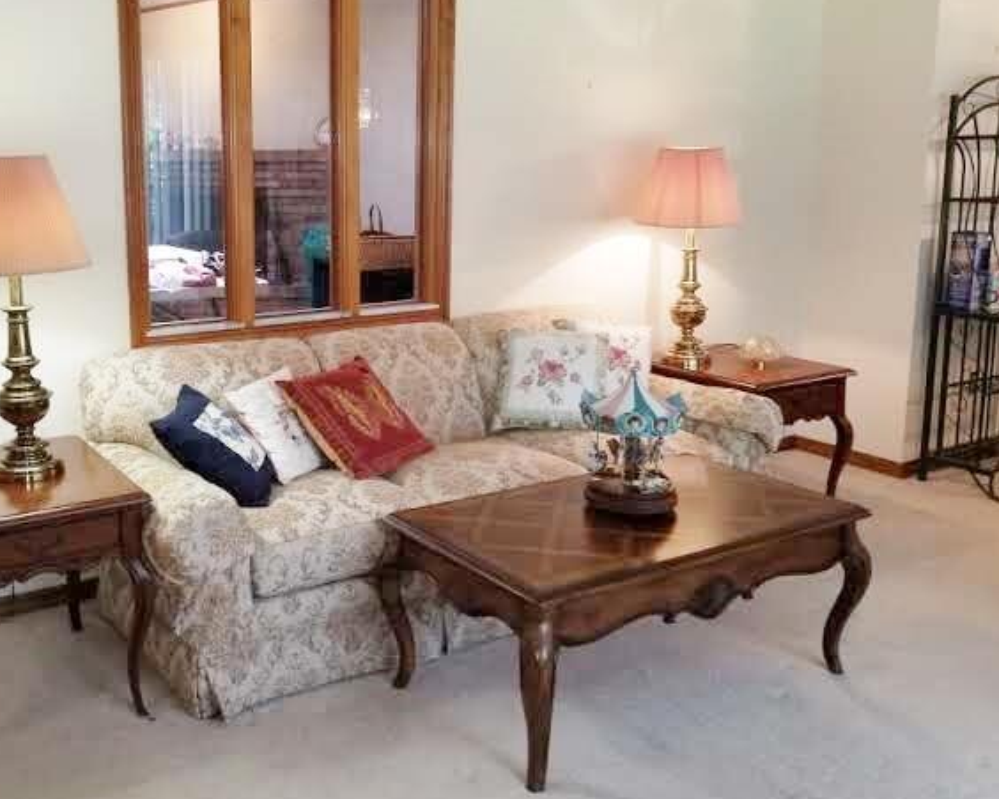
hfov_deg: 49.5
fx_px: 1064
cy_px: 351
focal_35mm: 36
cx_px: 340
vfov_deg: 41.1
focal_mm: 4.3
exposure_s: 1/24
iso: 100
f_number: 1.7
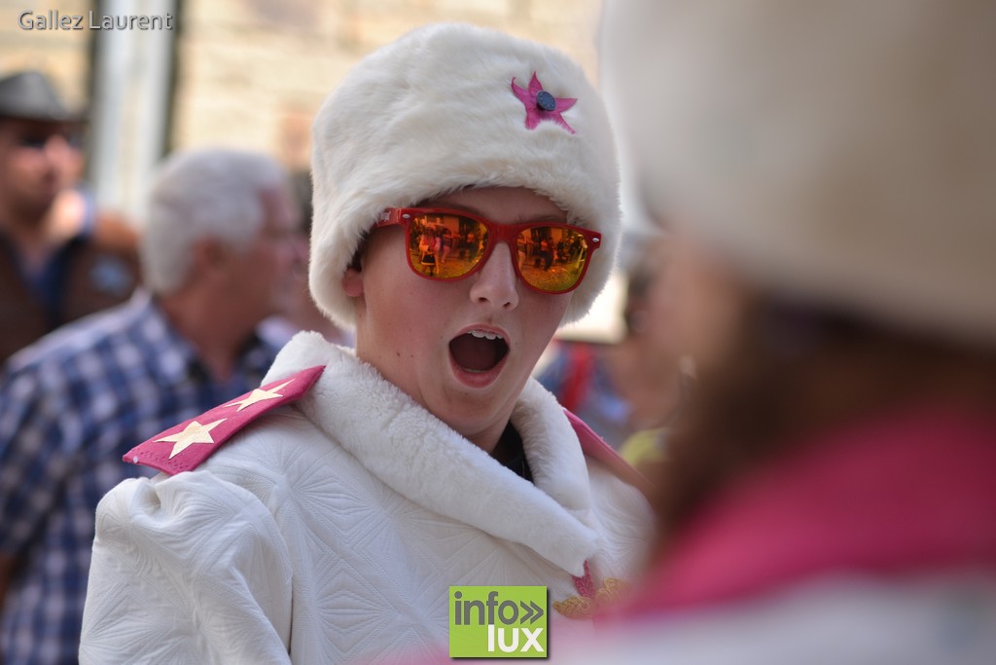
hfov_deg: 17.1
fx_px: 3320
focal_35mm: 120
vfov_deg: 11.4
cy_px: 332
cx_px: 498
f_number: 3.2
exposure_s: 1/500
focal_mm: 80
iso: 100
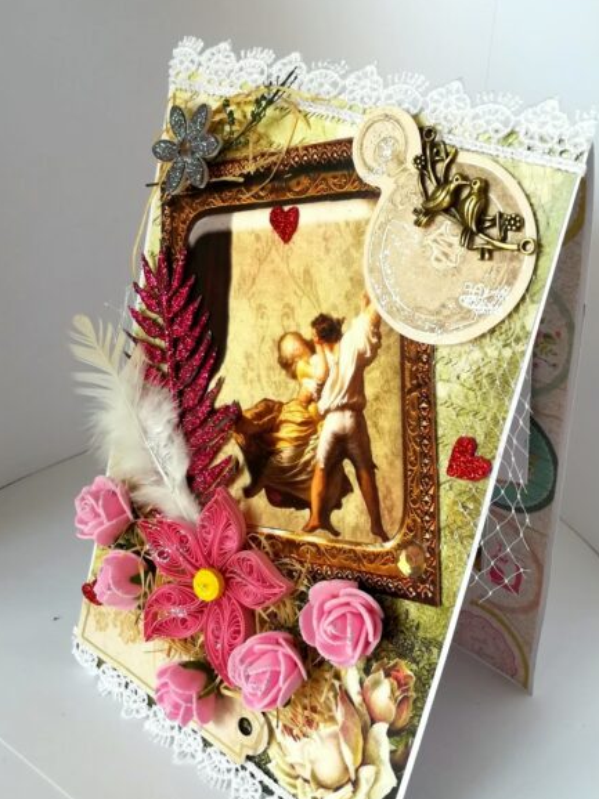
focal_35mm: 36
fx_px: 831
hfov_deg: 39.5
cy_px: 388
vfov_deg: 51.4
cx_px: 342
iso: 80
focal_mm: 3.83
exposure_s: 1/60
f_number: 2.2
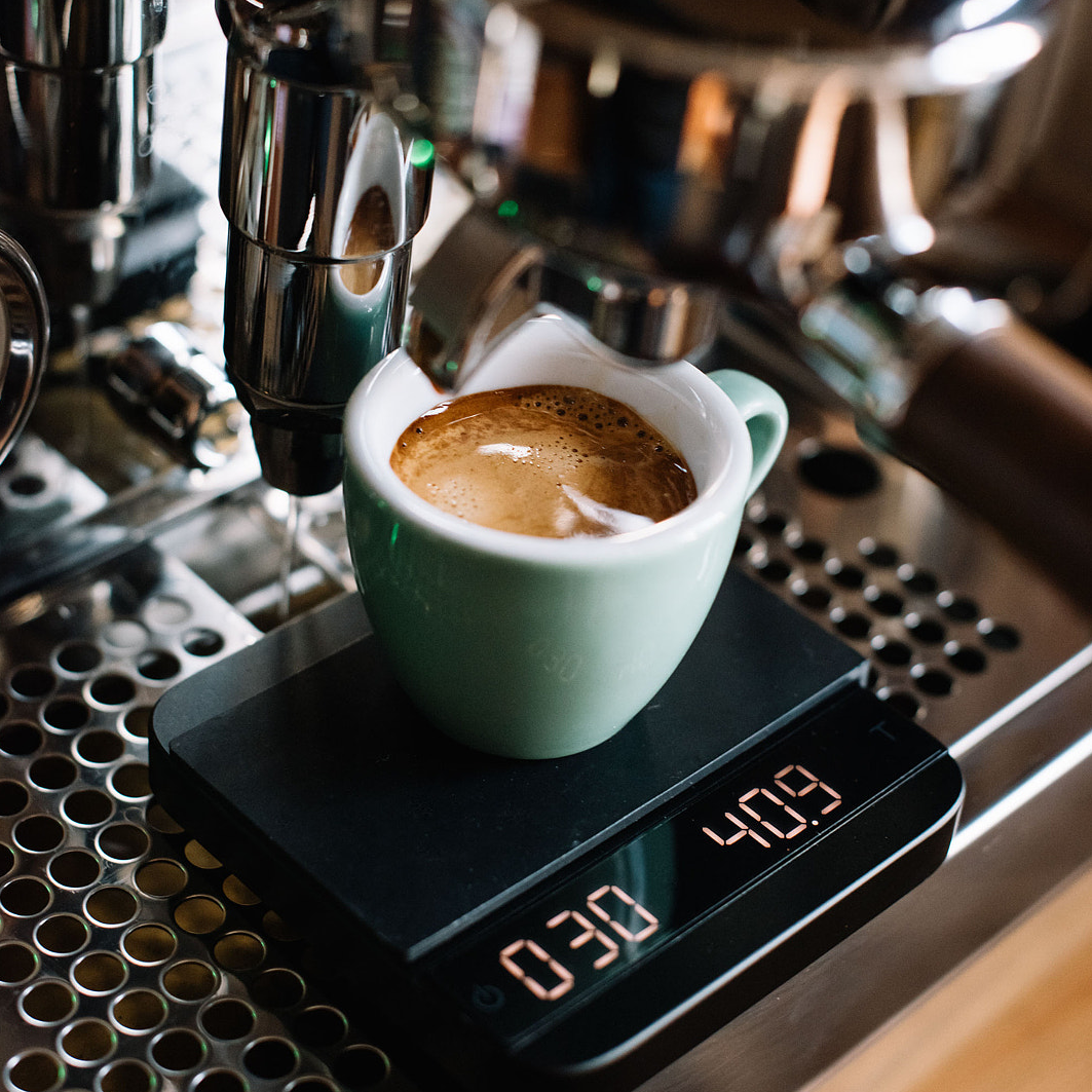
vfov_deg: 26.9
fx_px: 2284
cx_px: 545
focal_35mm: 64
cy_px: 466
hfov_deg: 26.9
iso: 1000
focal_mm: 50
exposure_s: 1/200
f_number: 3.2
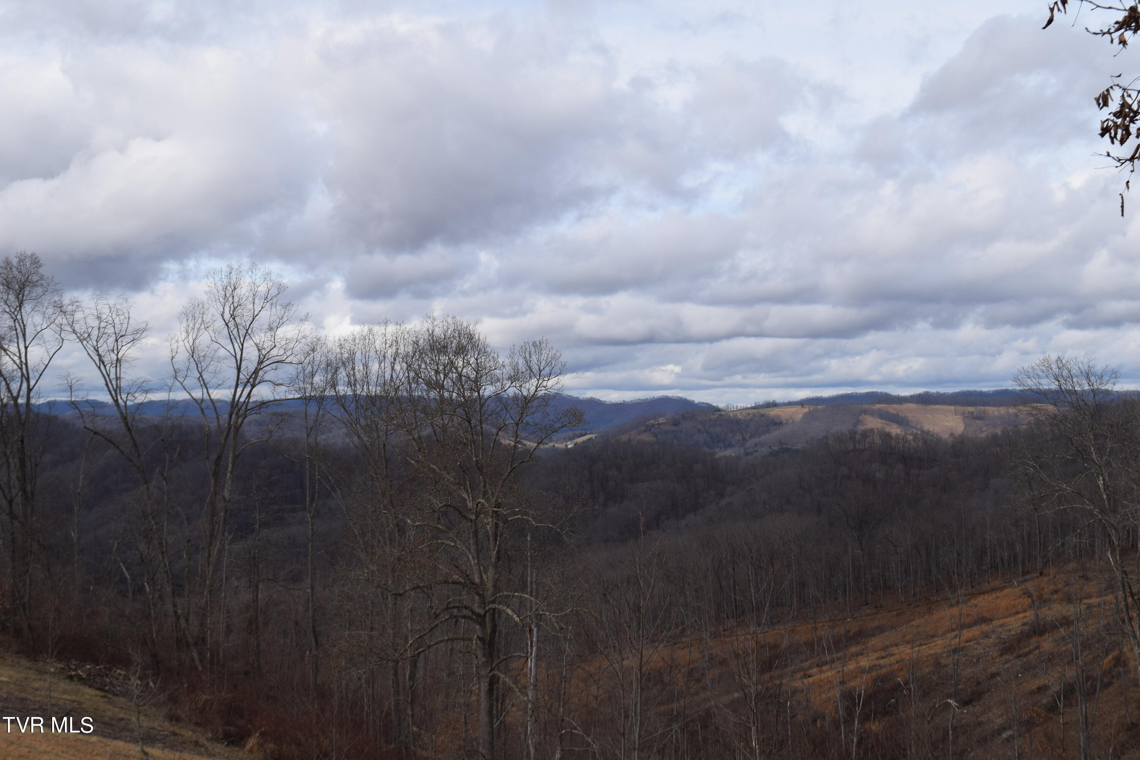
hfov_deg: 35.1
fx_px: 1805
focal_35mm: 57
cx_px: 570
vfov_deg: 23.8
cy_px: 380
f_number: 10
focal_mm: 38
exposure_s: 1/200
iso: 100
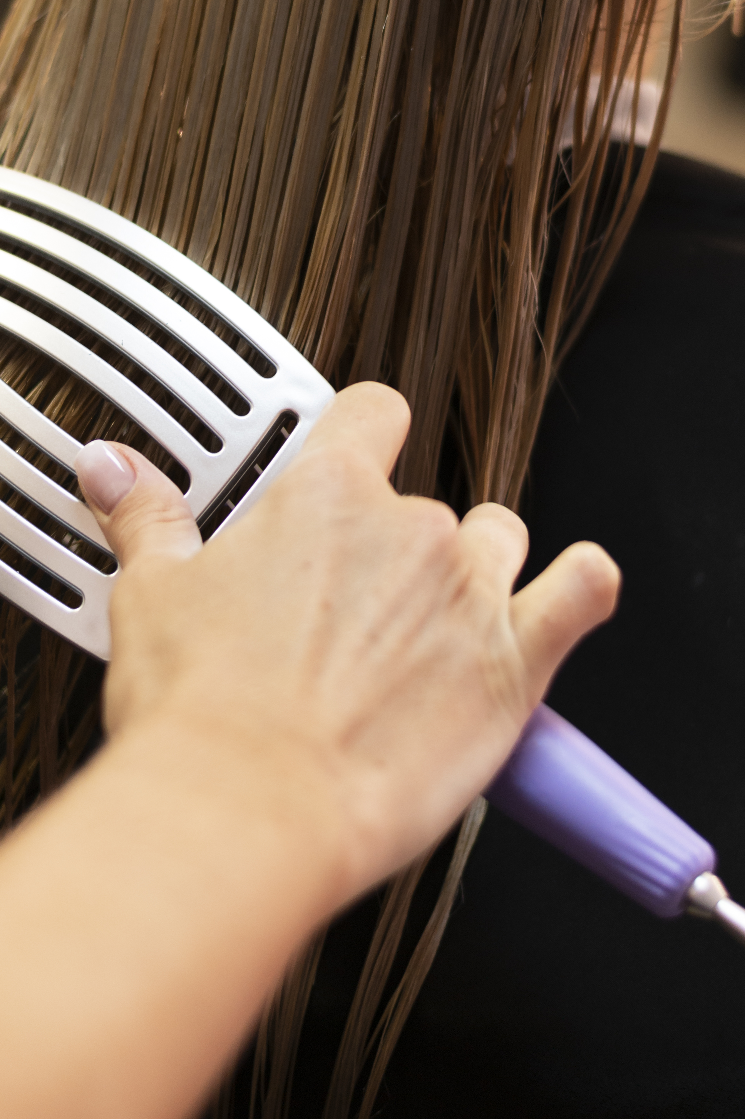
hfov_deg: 13.1
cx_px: 363
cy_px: 257
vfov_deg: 19.5
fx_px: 3232
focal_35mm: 104
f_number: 2.2
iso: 640
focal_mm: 50
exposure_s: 1/320
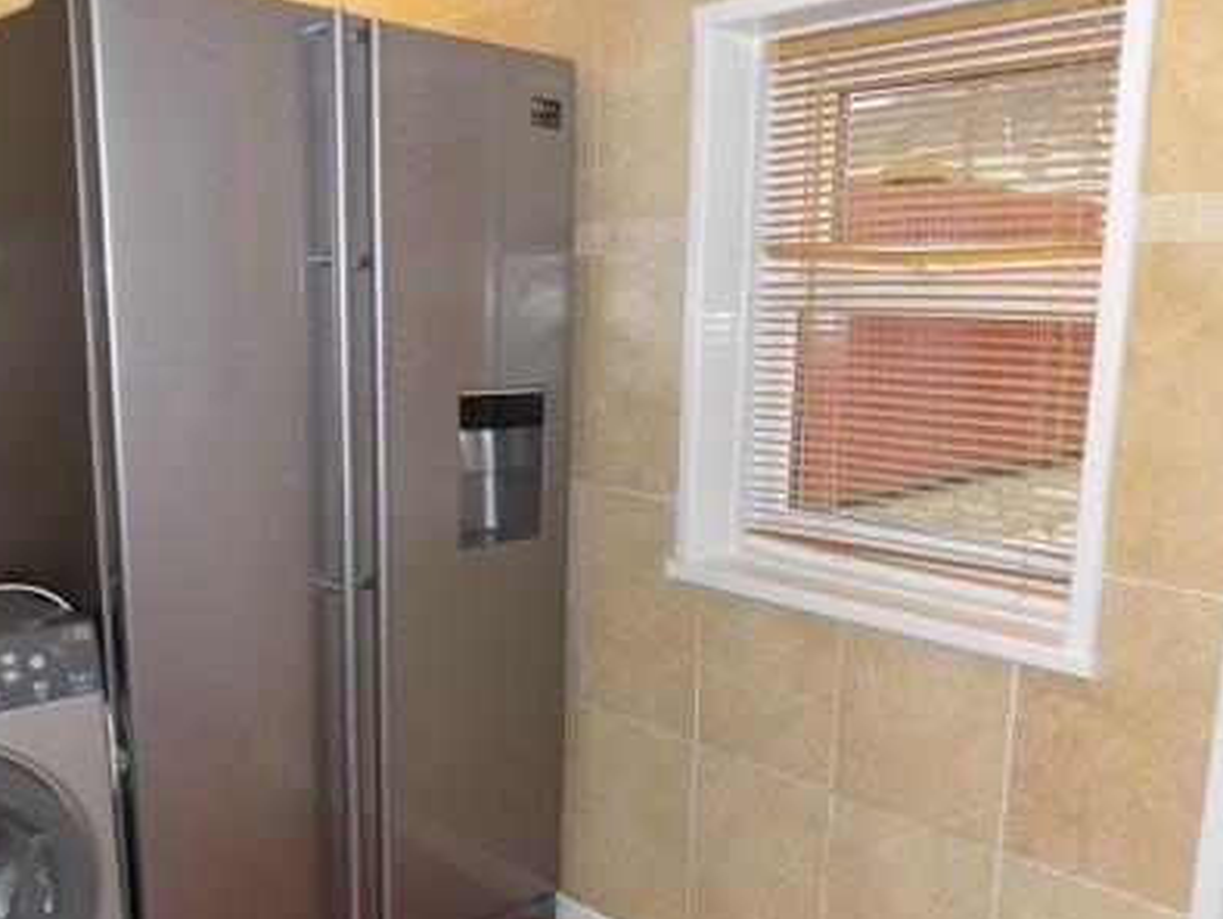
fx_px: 1202
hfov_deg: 53.9
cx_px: 616
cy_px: 573
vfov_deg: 41.5
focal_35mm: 34
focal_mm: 4
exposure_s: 1/30
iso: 200
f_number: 3.1
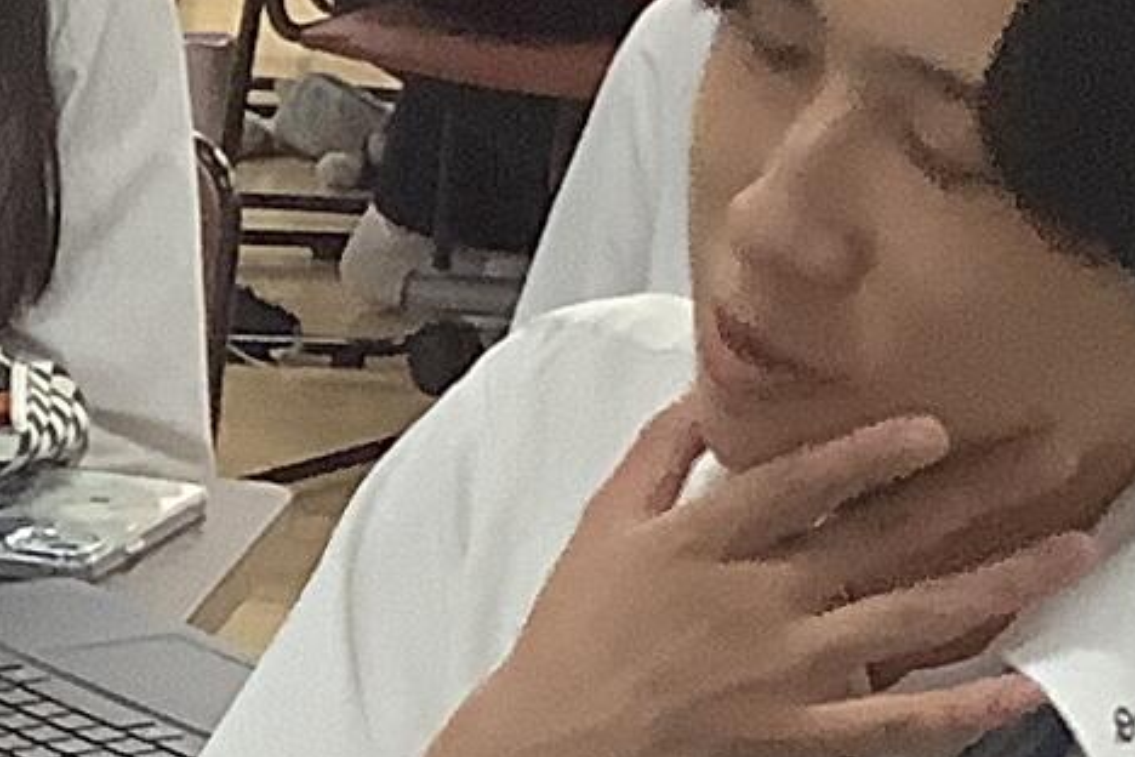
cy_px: 1254
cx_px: -1404
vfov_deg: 6.0
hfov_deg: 8.5
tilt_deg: -20.5
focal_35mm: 225
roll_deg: +0.5
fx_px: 7093
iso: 160
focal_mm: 3.3
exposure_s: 1/60
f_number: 2.4
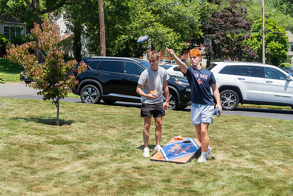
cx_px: 146
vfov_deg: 21.6
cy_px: 98
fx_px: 513
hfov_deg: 31.9
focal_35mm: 63
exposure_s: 1/400
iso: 640
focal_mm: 42
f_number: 10
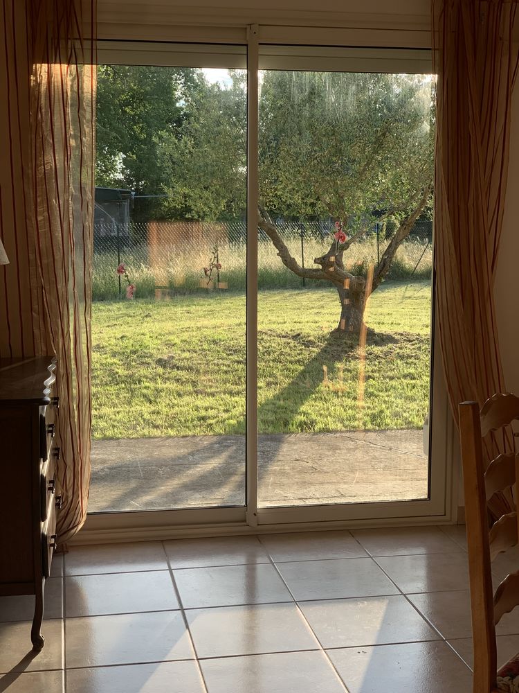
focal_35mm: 52
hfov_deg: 28.0
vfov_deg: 36.8
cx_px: 260
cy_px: 346
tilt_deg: -7.4
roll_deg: -0.1
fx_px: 1040
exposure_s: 1/122
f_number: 2.4
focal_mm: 6
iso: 16
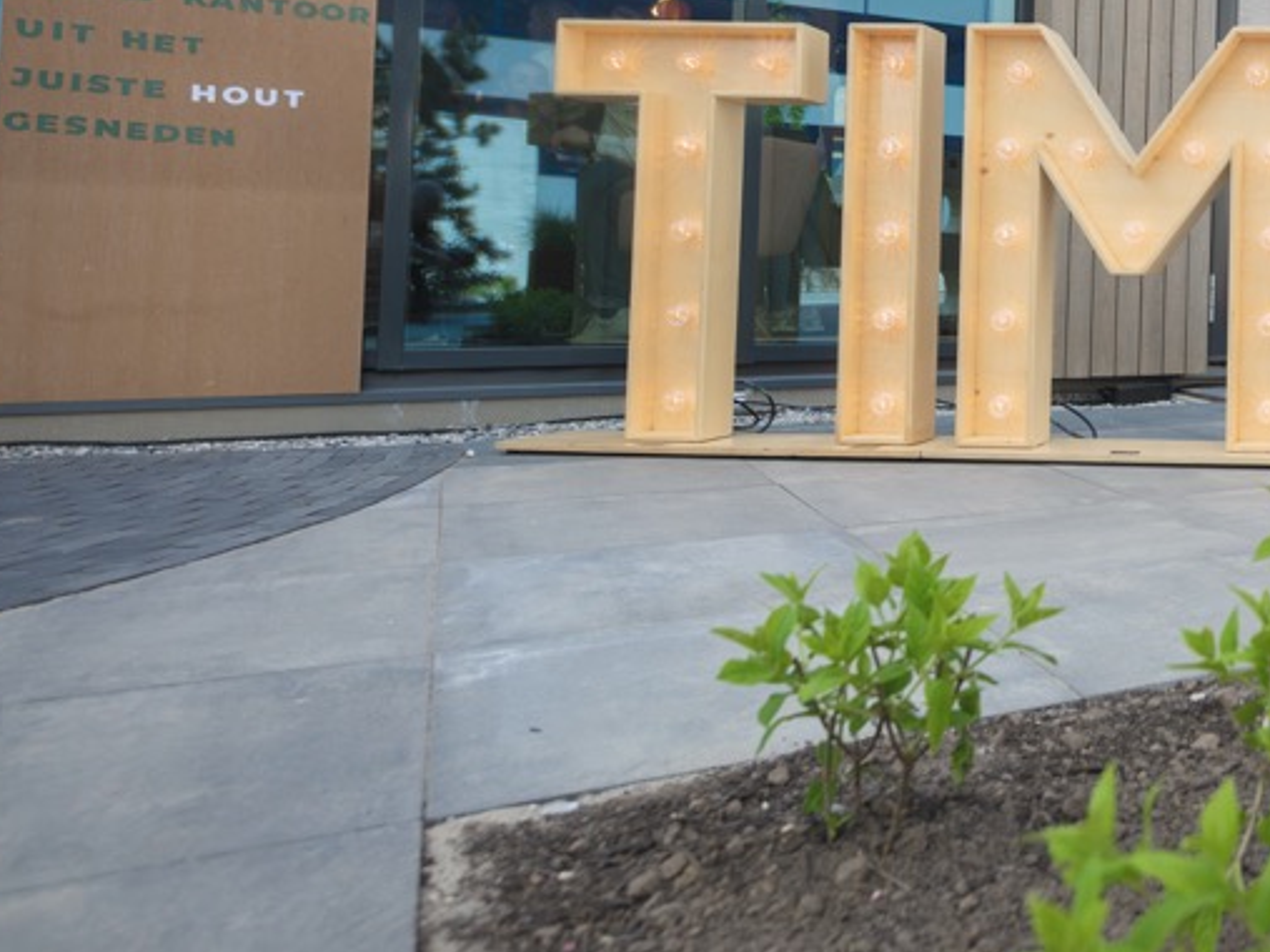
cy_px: 237
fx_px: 1247
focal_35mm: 34
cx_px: 1445
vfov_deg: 40.6
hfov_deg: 41.2
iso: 800
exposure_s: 1/4000
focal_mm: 14
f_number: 3.2
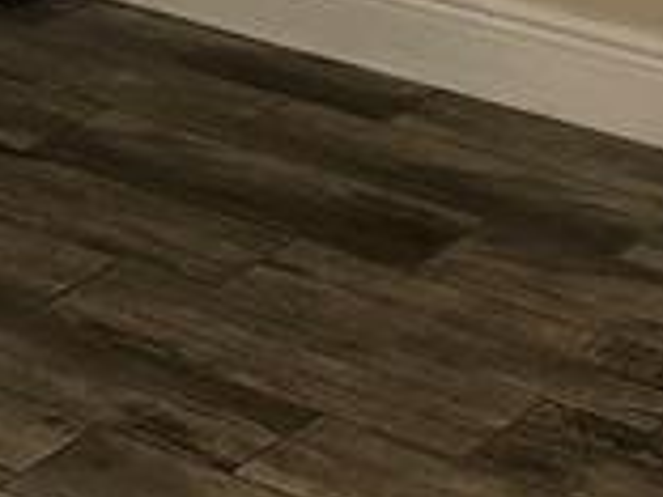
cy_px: -361
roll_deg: +1.1
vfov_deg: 7.8
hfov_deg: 10.0
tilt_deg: -13.4
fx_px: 3524
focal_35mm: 184
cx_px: -629
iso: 32
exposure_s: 1/30
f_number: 1.8
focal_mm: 3.99
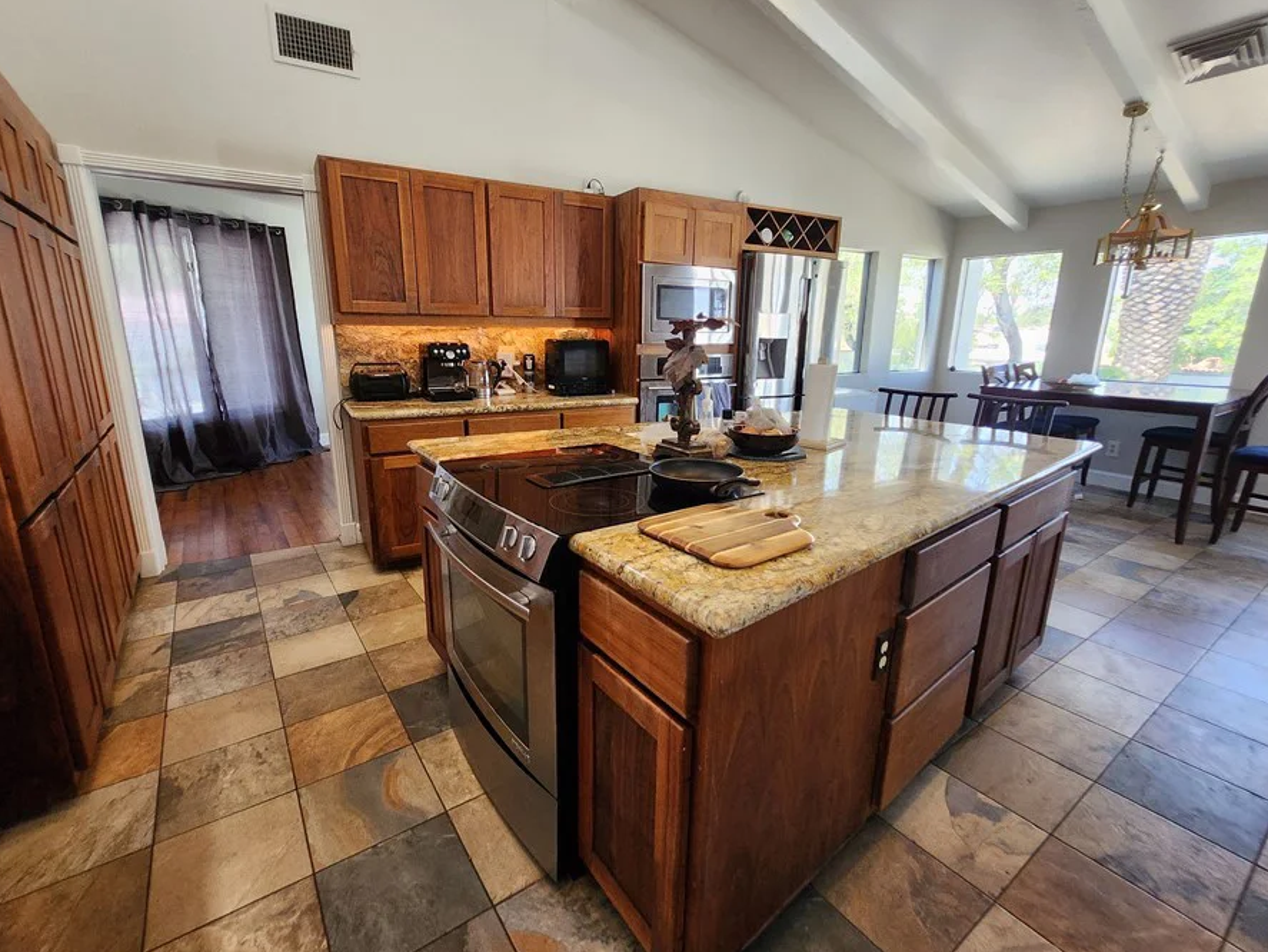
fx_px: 550
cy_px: 467
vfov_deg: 81.8
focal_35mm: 15
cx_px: 618
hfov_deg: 98.1
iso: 160
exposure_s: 1/60
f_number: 2.2
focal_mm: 1.74
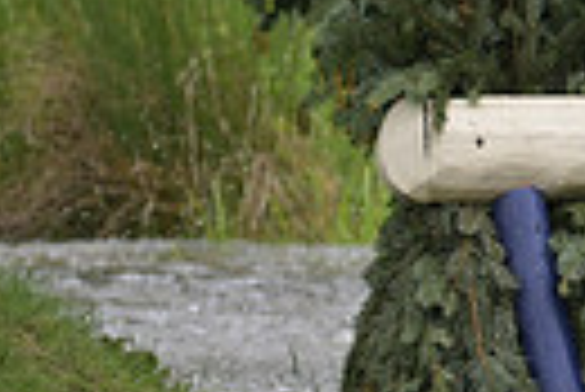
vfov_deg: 0.9
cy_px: -151
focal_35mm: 1474
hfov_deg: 1.4
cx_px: 1260
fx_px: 23979
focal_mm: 330
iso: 900
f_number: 5.6
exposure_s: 1/1600
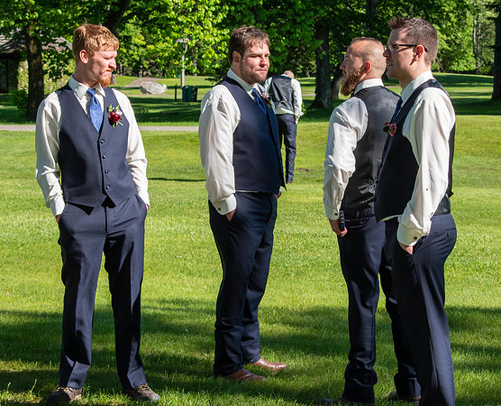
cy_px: 162
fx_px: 1673
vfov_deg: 13.8
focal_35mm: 112
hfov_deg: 17.0
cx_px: 285
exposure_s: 1/250
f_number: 8
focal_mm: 55
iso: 200
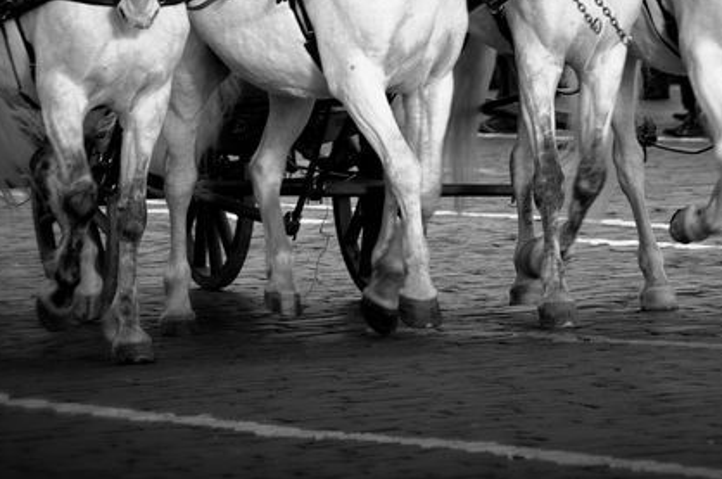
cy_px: -8
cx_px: 475
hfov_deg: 3.8
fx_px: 10769
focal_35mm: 538
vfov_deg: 2.5
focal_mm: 250
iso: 320
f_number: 7.1
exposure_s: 1/200
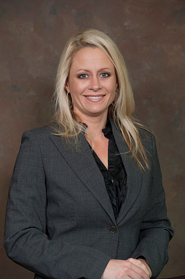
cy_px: 140
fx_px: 1197
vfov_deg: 13.3
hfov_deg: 8.8
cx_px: 92
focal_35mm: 155
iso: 320
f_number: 5.6
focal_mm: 155
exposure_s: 1/125
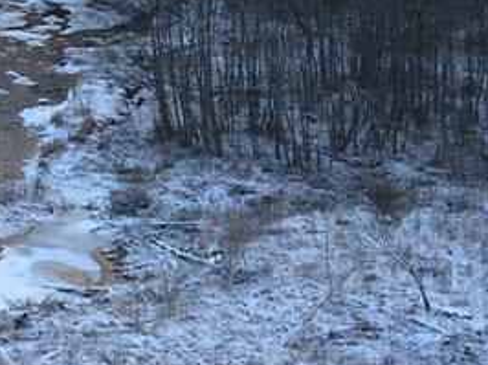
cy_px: -81
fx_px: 2225
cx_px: -365
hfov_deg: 11.7
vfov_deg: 9.3
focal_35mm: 158
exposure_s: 1/246
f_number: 2.2
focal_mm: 4.12
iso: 32
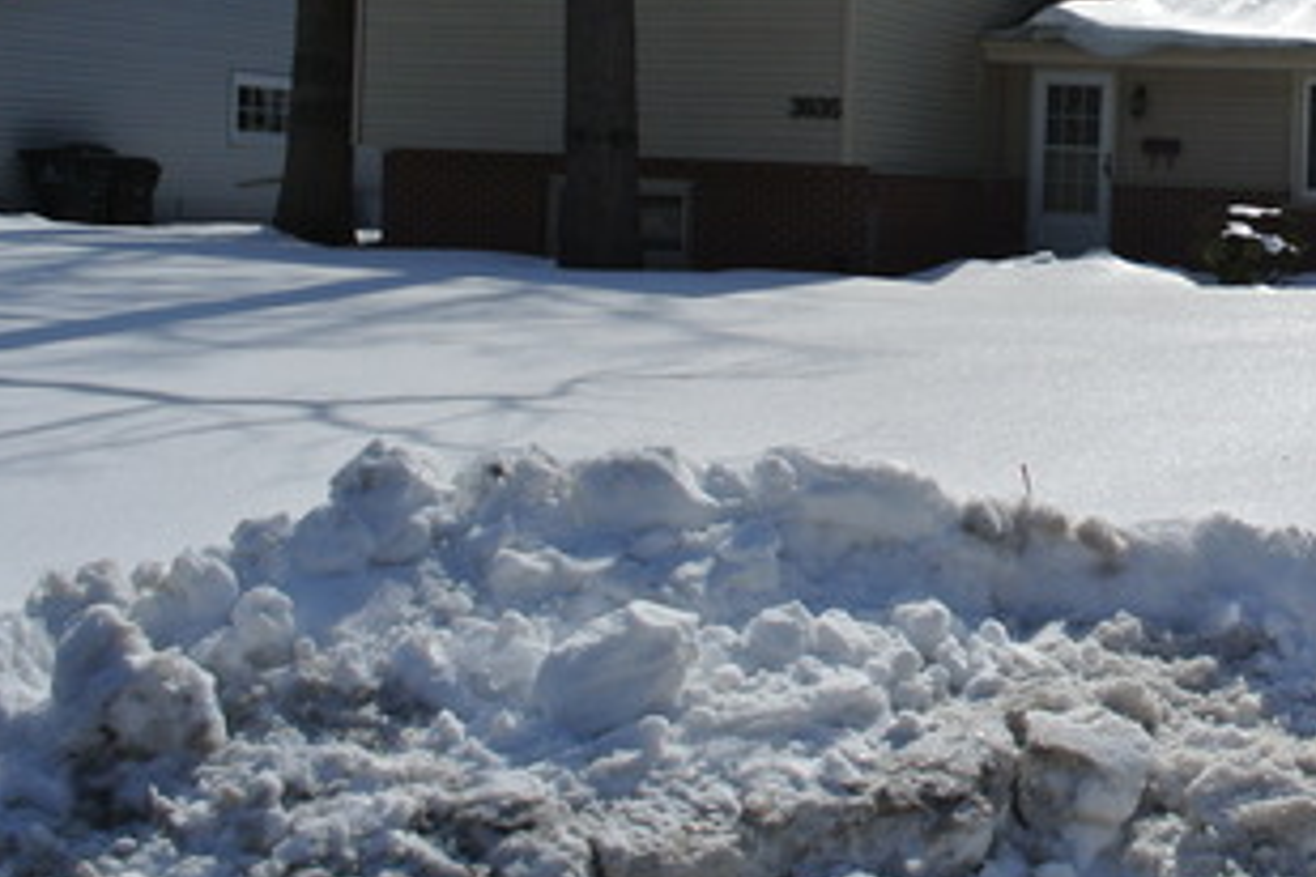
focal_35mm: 56
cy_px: 209
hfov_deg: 32.7
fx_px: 2047
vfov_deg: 23.9
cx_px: 1316
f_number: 5.6
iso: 100
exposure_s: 1/1600
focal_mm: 10
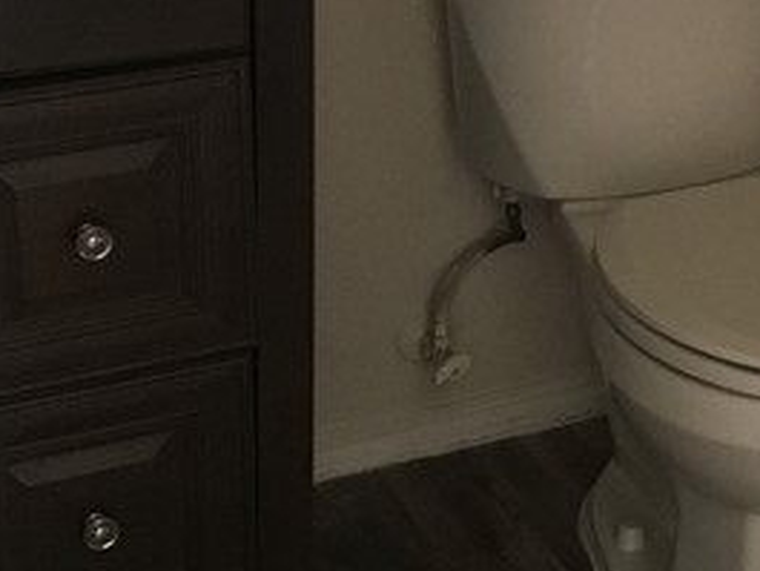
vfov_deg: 13.1
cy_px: 20
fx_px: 2460
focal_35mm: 112
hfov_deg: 16.5
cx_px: 1024
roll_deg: -5.2
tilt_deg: -17.8
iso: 200
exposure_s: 1/24
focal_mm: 4.15
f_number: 2.2
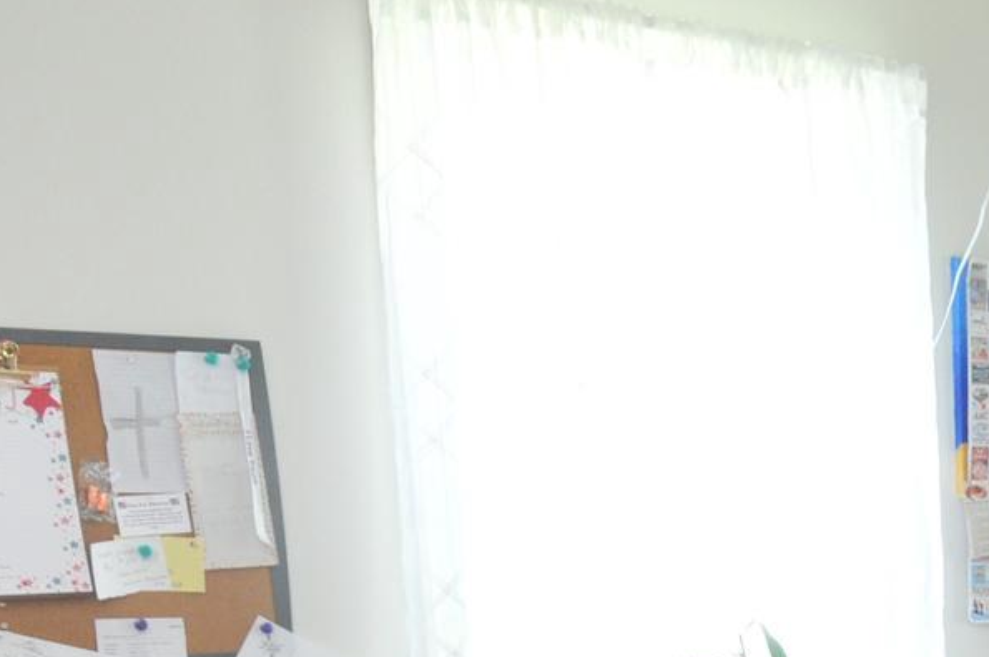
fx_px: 1701
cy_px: 928
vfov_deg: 19.6
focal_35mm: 62
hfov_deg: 29.8
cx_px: 1031
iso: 800
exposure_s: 1/60
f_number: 4
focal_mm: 12
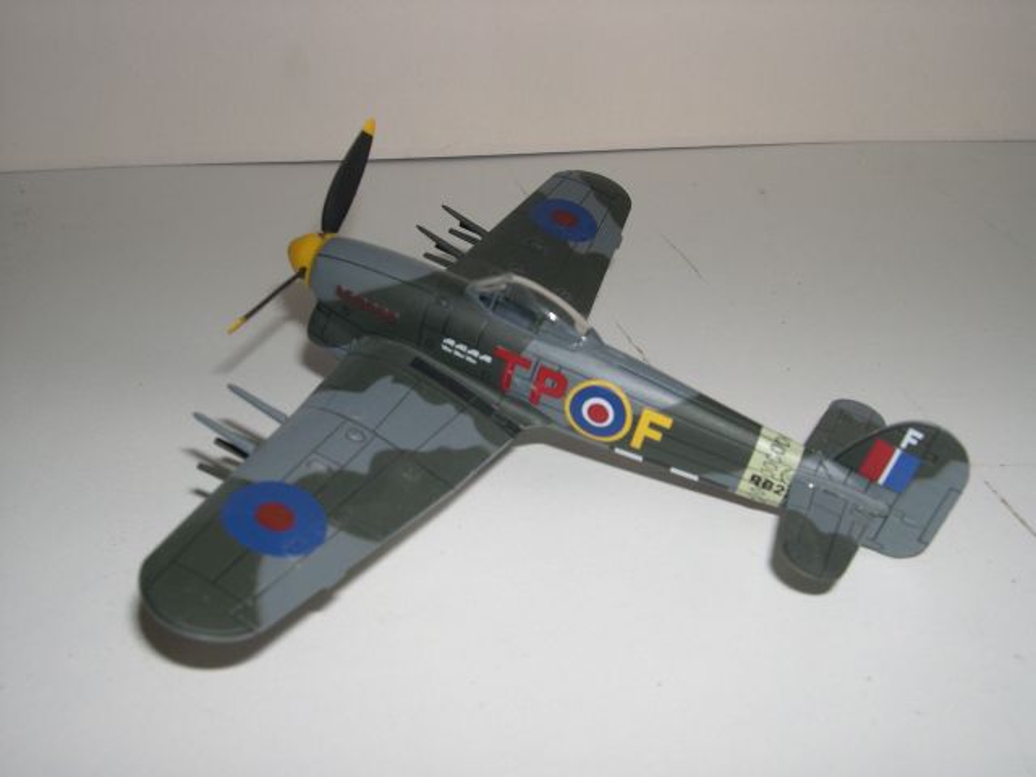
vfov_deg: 37.7
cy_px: 388
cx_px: 518
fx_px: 1137
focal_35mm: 38
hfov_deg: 49.0
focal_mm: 8
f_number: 7.6
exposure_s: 1/30
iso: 100
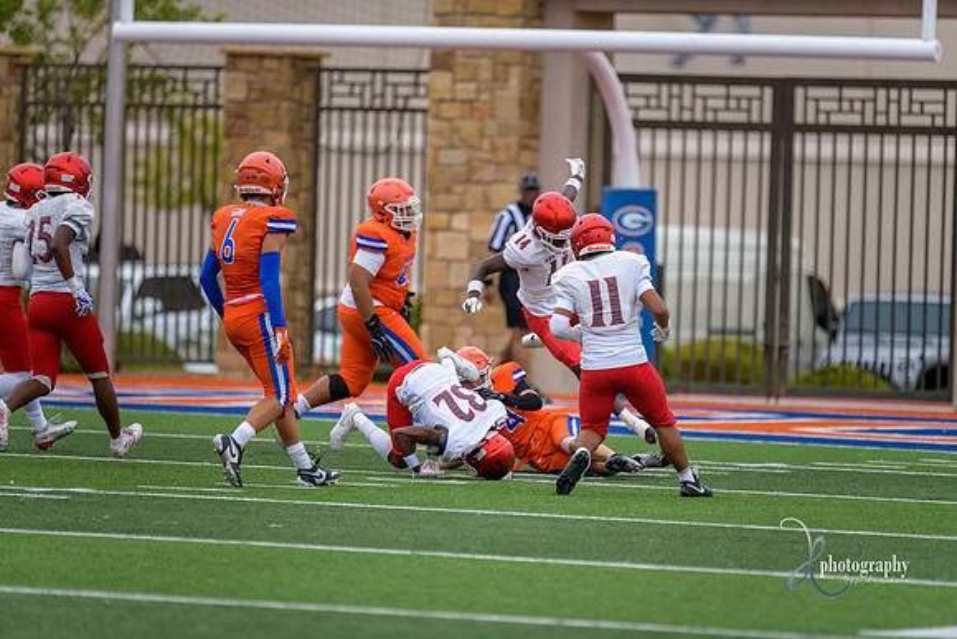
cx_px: 478
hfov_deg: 6.9
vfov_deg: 4.6
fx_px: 7976
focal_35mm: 300
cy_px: 320
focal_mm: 300
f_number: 2.8
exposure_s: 1/1000
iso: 220
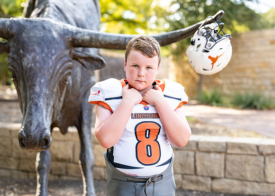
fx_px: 438
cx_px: 143
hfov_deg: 34.8
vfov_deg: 25.2
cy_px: 100
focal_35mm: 56
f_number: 2.2
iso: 250
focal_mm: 50
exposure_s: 1/1000
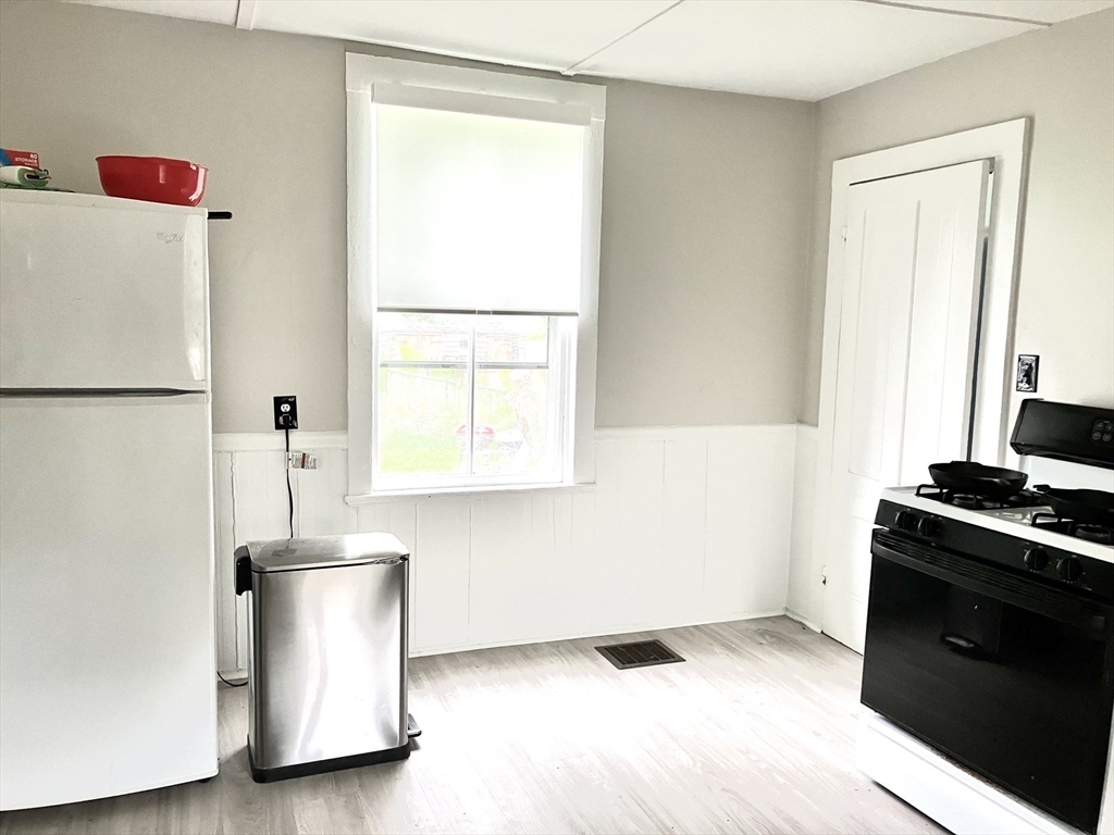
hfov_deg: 63.4
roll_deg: -1.2
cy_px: 418
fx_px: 901
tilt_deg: -5.2
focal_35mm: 28
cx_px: 557
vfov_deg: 49.7
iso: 100
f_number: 1.8
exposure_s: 1/60
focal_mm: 3.99
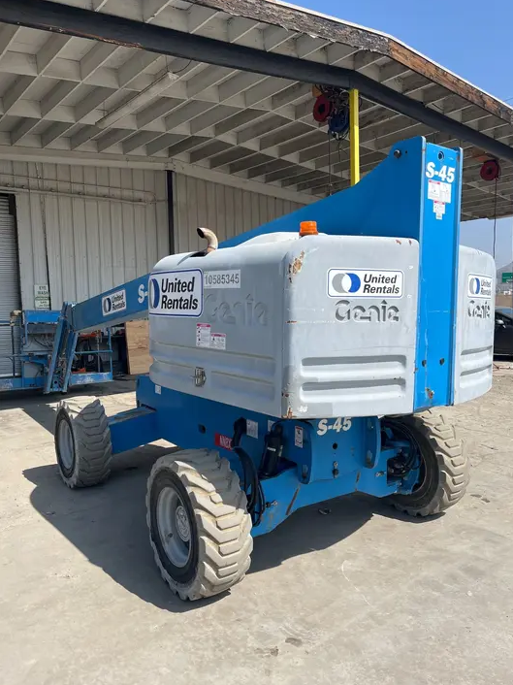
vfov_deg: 65.3
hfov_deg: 51.3
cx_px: 265
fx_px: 534
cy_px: 335
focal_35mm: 27
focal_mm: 5.1
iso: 50
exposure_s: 1/2899
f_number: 1.6
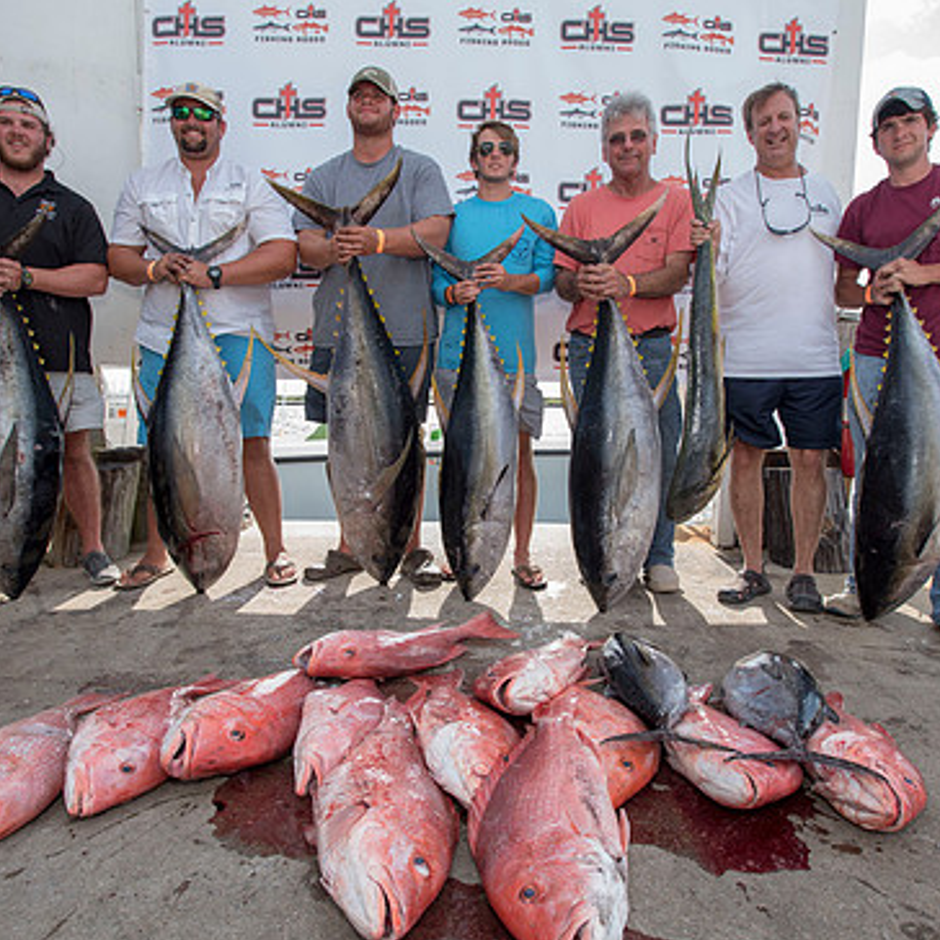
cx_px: 473
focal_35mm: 23
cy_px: 495
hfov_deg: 67.3
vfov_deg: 67.2
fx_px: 707
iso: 250
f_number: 5.6
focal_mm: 17
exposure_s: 1/320
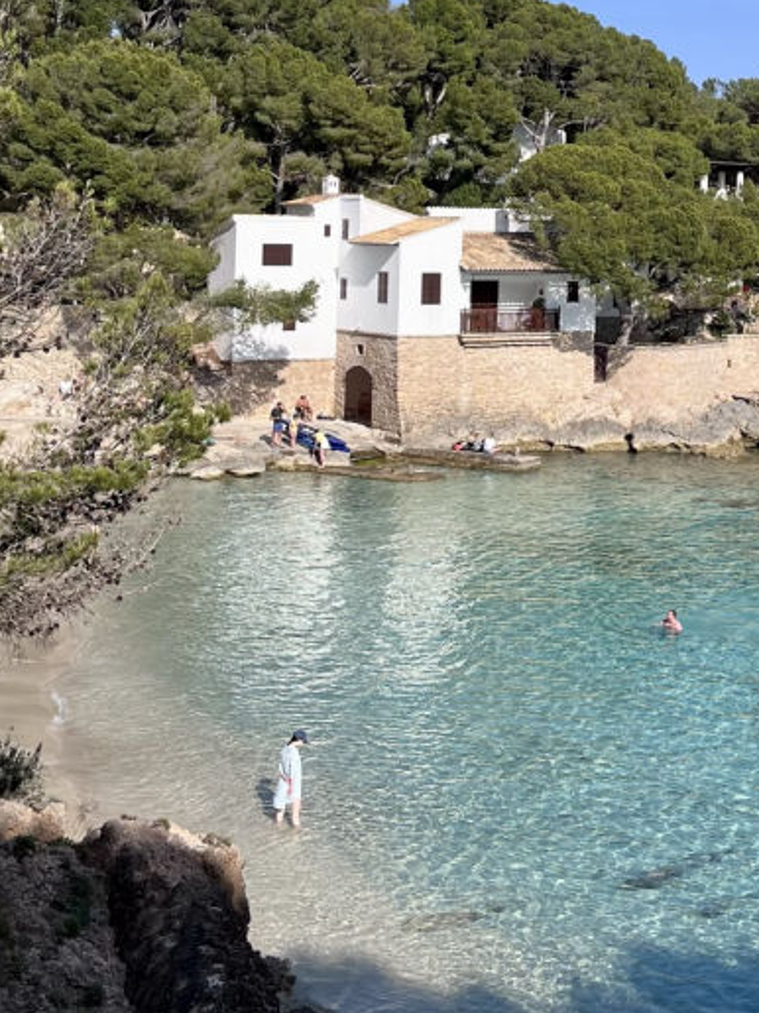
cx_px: 685
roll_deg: -0.4
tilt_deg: +2.0
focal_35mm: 60
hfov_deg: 23.7
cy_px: 173
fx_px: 1755
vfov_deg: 31.2
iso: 50
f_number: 1.6
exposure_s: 1/3745
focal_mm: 5.1
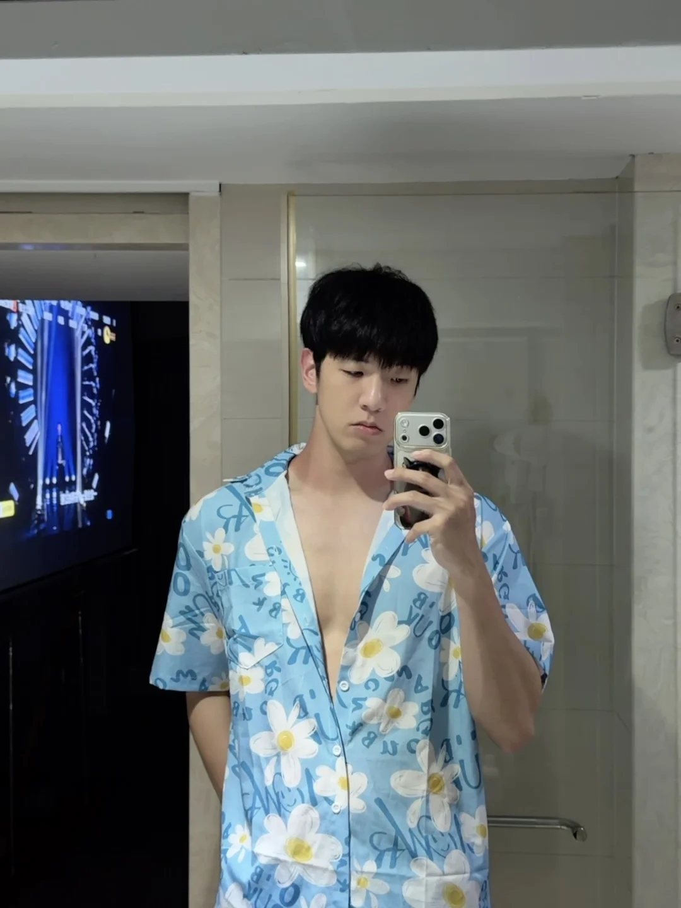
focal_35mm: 45
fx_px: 1180
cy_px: 454
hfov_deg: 32.2
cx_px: 340
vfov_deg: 42.1
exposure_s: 1/33
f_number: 1.78
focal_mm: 6.76
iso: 640
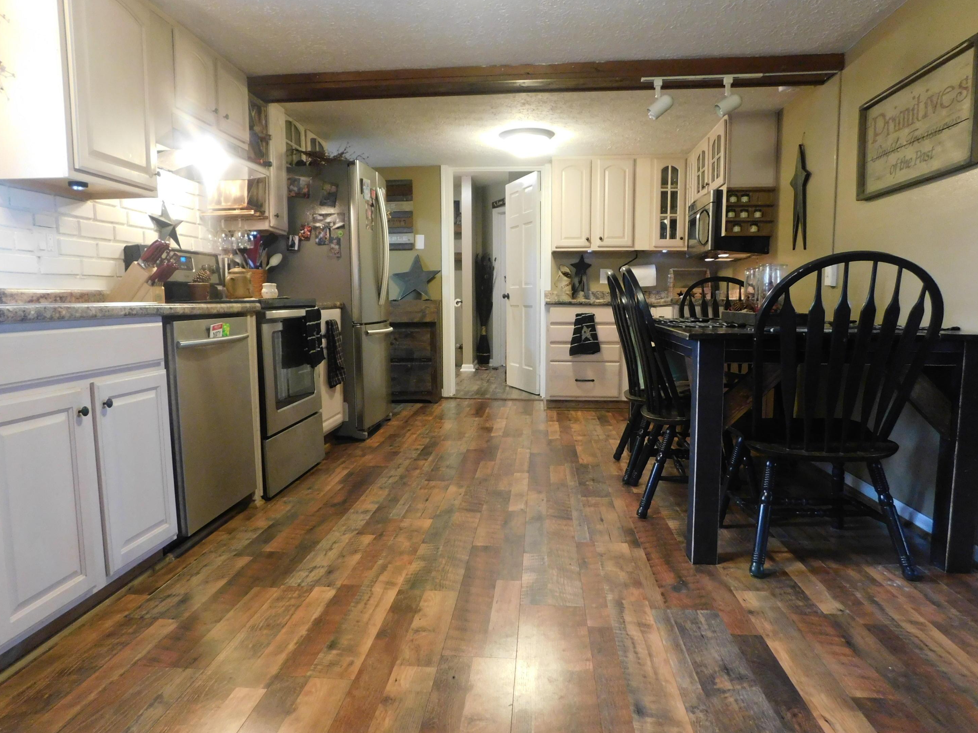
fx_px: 678
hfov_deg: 71.6
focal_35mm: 24
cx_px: 469
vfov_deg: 56.8
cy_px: 372
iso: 400
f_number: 3
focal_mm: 4
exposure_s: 1/15
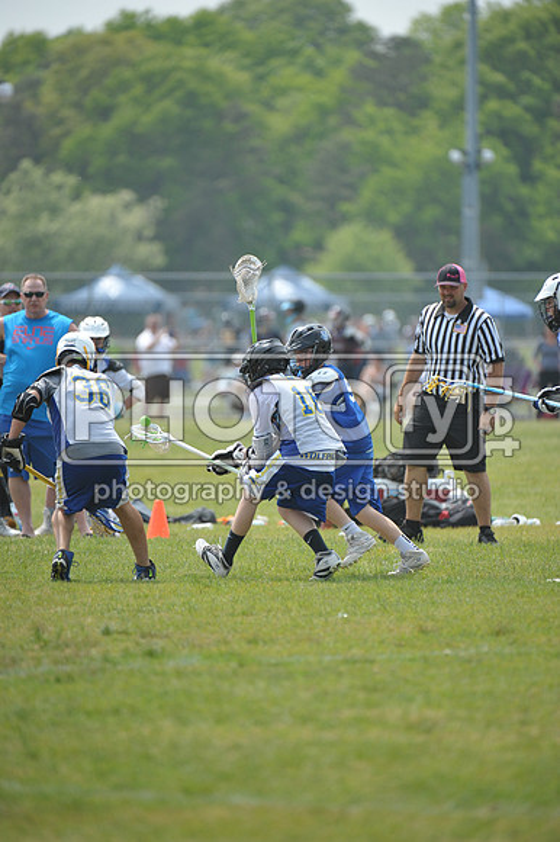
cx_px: 280
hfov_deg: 4.0
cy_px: 421
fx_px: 7942
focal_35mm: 340
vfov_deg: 6.1
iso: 640
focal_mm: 340
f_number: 4
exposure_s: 1/2500
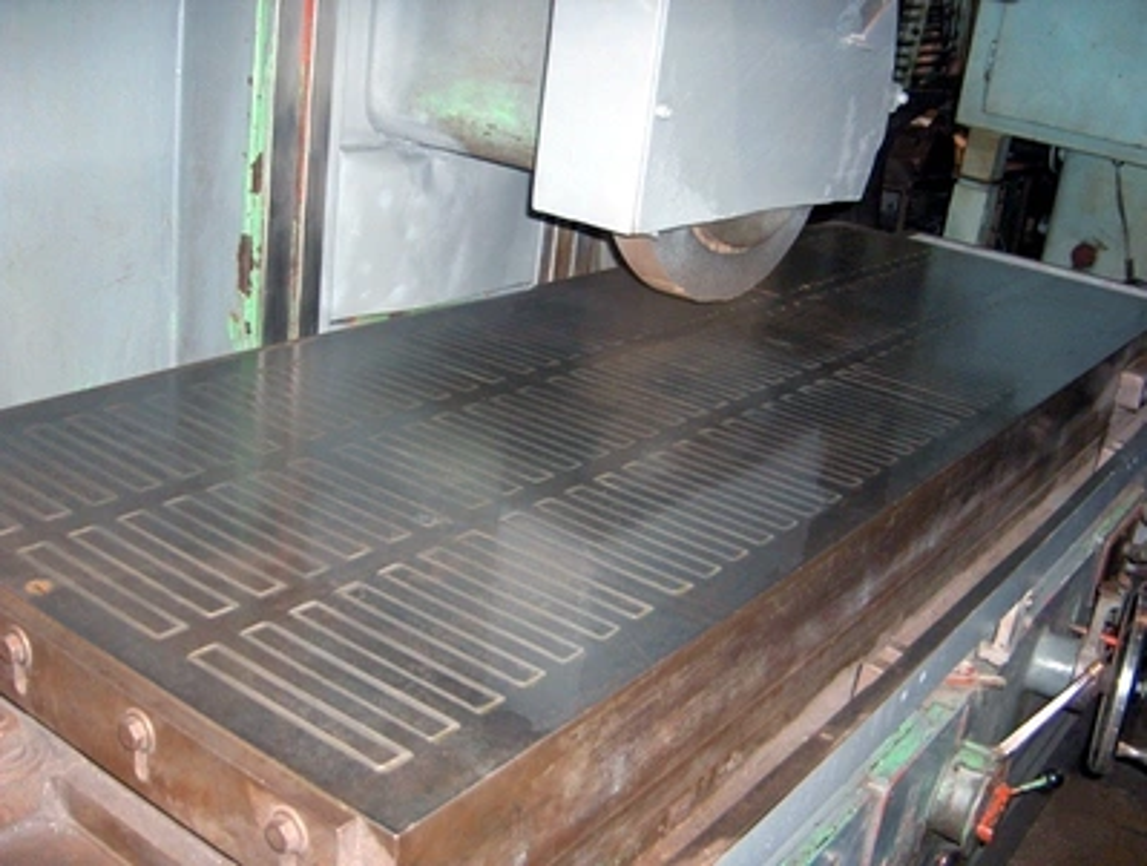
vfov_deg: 36.9
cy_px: 433
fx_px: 1295
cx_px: 574
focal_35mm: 39
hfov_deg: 47.8
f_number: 2.8
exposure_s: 1/60
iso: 100
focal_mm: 8
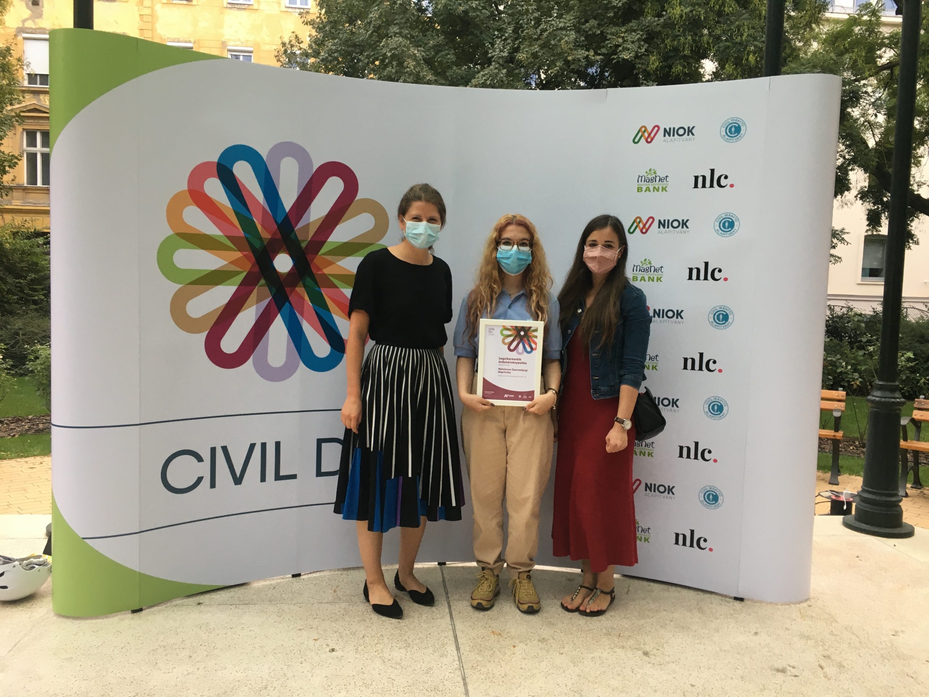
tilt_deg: -4.4
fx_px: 778
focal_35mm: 29
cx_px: 464
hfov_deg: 61.7
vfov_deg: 48.2
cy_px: 348
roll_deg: -2.8
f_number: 2.2
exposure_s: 1/33
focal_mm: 4.15
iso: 32
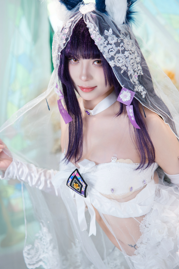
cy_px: 124
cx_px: 96
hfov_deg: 14.4
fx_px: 709
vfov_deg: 21.5
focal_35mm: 95
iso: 100
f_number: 2.8
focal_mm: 75
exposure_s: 1/160
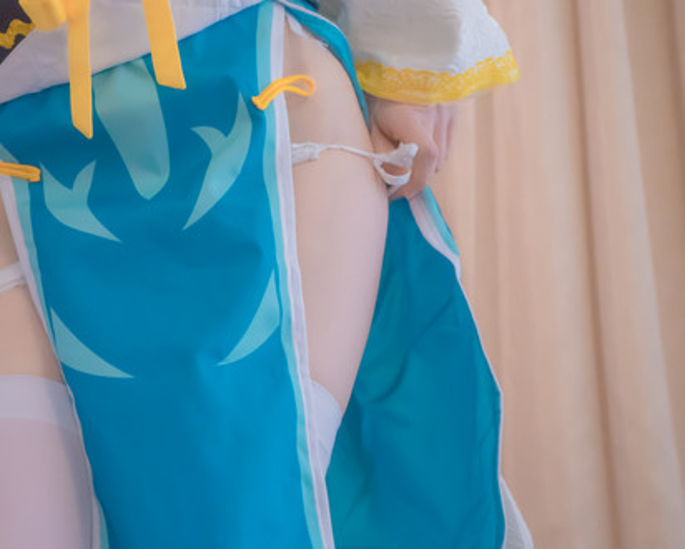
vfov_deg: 21.8
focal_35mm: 70
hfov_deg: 26.9
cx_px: 200
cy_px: 220
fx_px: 1420
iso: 5000
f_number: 4.5
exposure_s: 1/160
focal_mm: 48
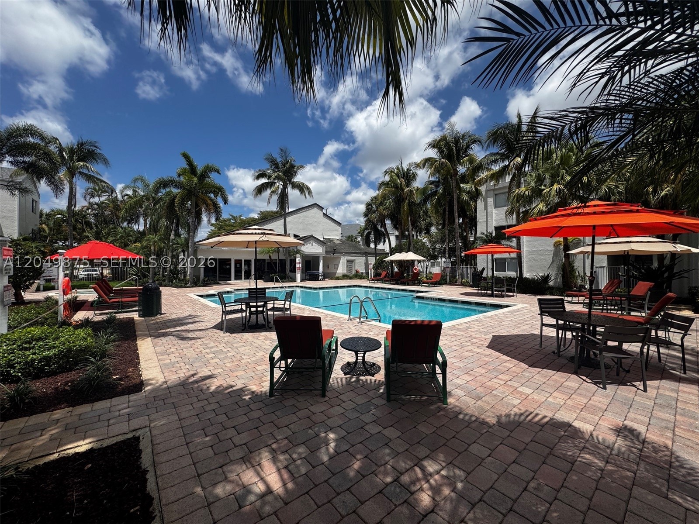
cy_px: 262
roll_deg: -0.6
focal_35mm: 14
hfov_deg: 102.1
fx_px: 283
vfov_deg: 85.7
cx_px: 350
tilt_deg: +0.0
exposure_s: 1/3390
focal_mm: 2.22
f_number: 2.2
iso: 50
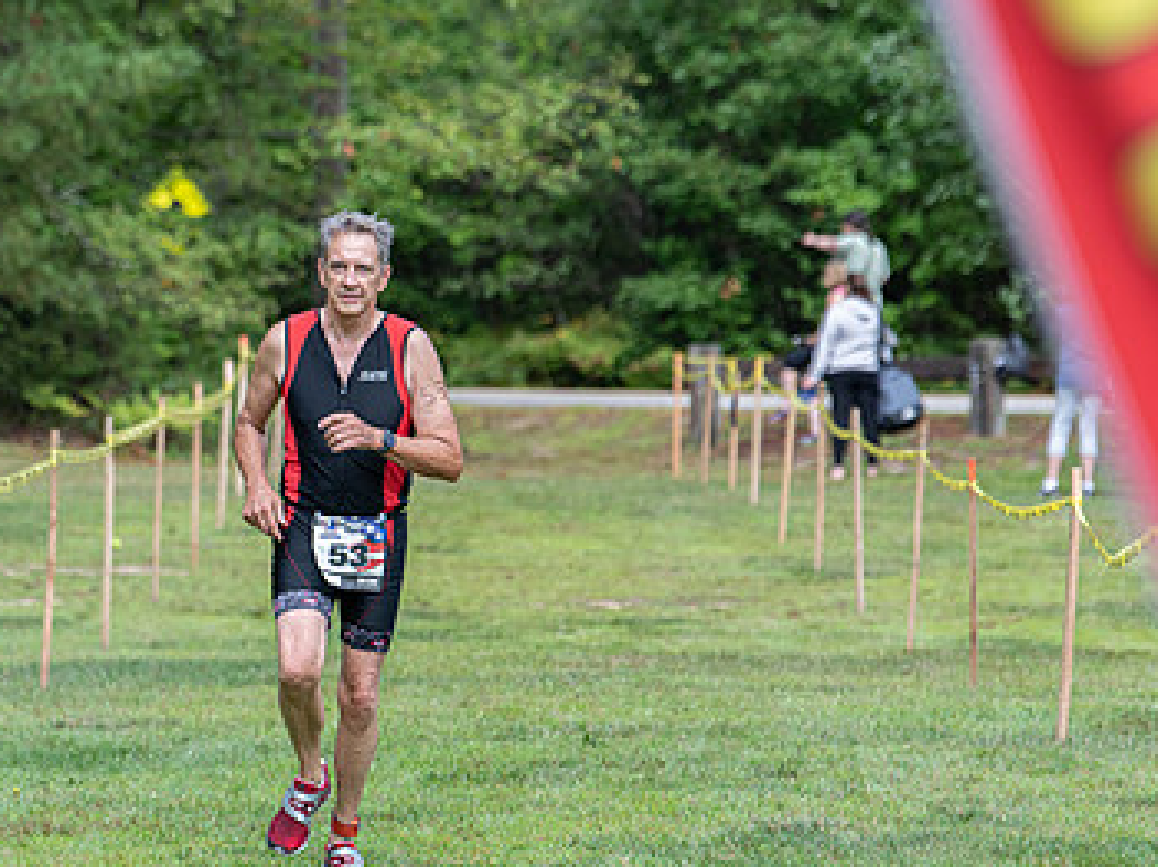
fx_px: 9327
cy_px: 528
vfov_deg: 5.3
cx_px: 460
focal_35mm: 279
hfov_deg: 7.1
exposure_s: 1/640
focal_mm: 175
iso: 320
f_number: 4.5
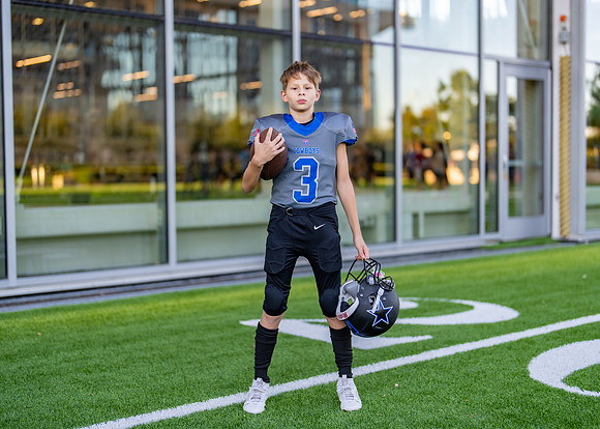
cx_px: 310
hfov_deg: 35.7
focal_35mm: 55
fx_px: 931
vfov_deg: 25.9
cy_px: 207
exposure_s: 1/640
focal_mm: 50
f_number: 1.2
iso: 100
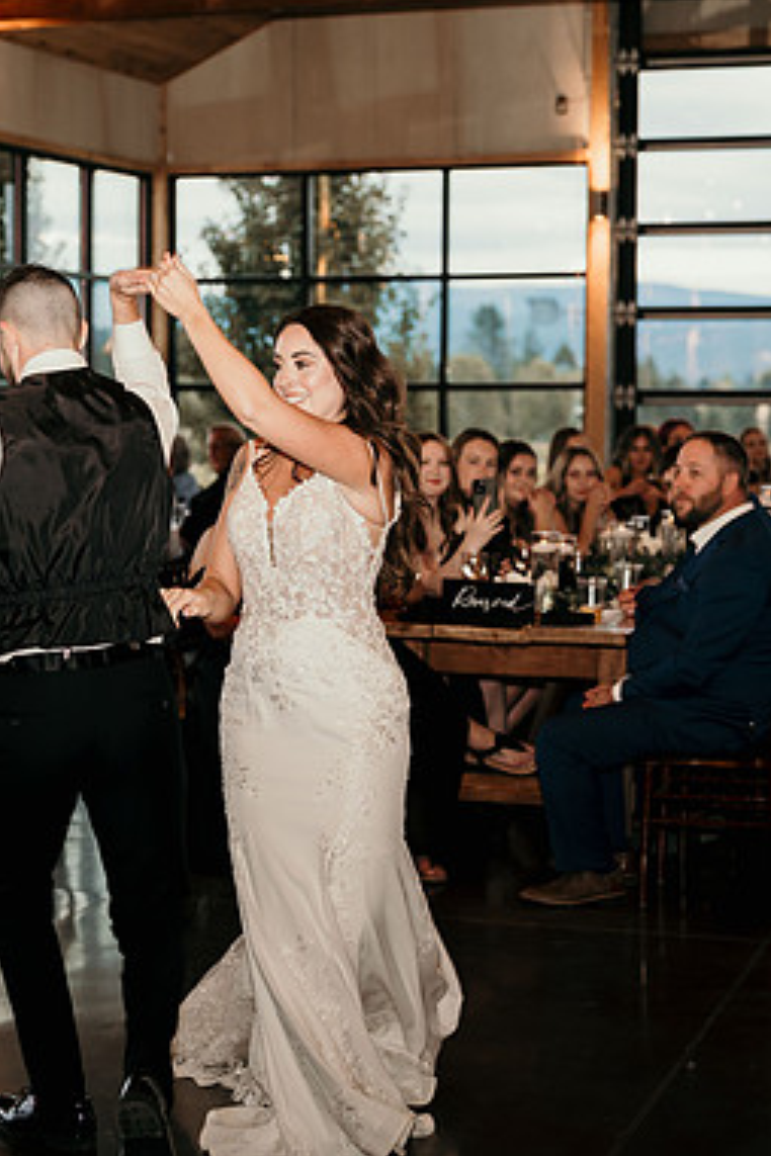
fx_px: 2506
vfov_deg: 26.0
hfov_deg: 17.4
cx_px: 242
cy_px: 570
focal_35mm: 78
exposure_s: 1/100
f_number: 2.8
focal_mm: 50
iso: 500
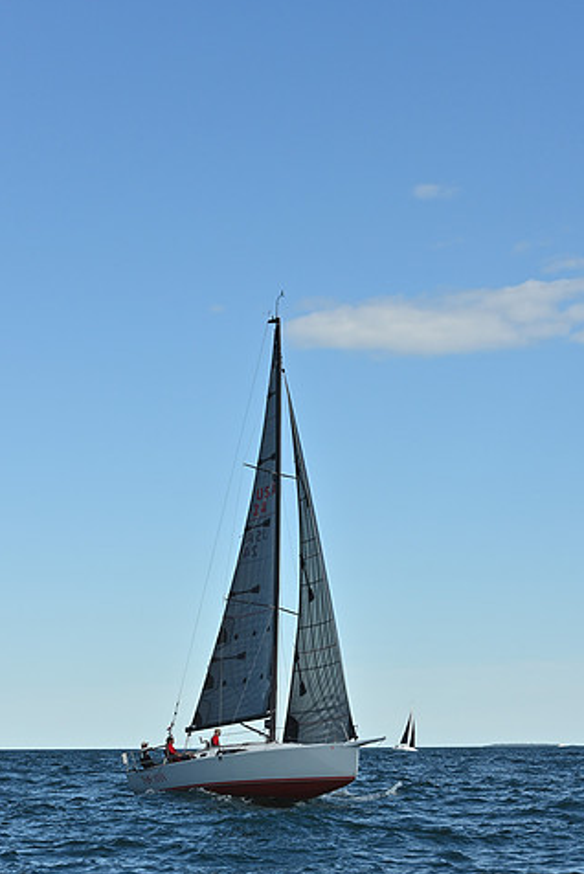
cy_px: 520
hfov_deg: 14.4
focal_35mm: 95
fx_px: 2308
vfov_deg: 21.4
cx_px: 278
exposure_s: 1/1250
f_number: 9
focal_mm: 78
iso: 320
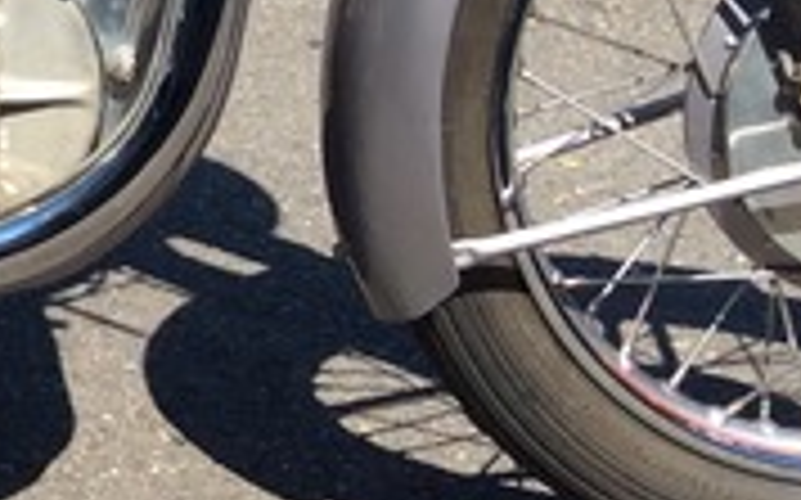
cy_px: -135
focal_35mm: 152
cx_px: -279
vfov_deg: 8.5
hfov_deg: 13.2
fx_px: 3316
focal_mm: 3.3
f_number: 2.4
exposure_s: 1/817
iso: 32
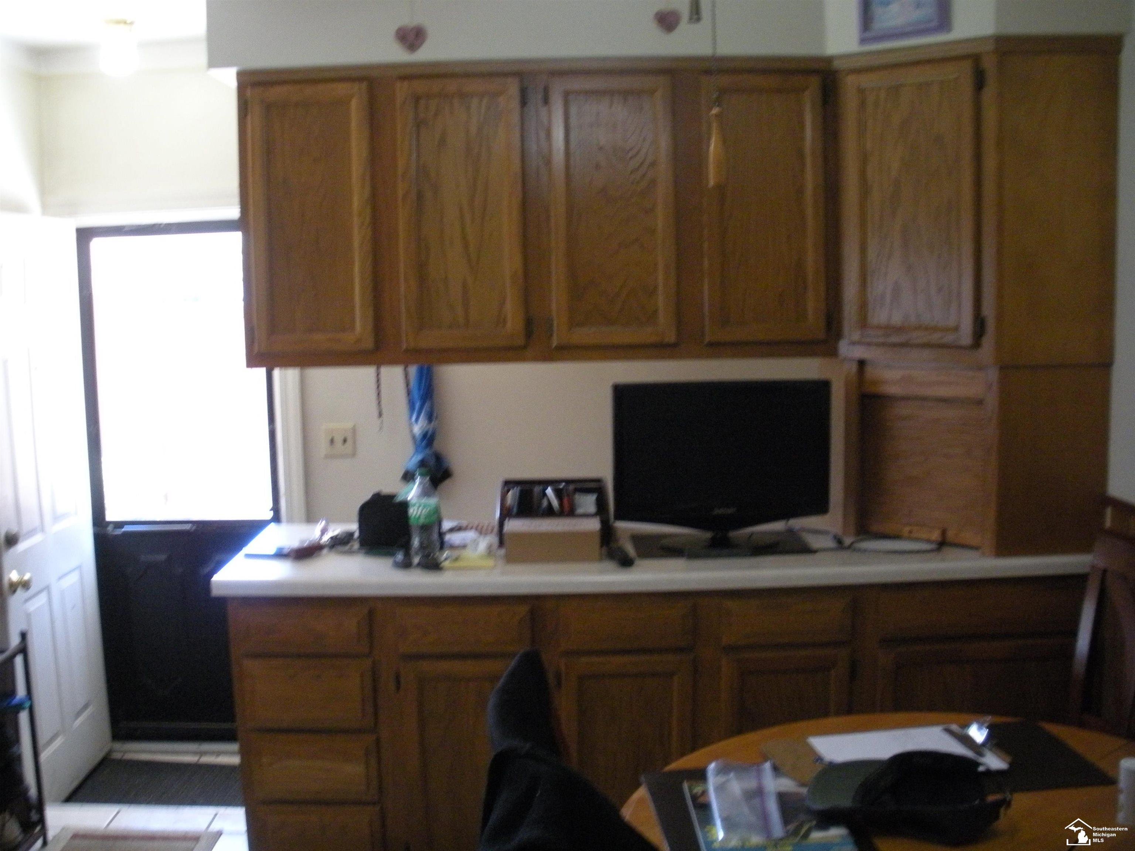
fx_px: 1180
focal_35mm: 36
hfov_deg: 51.4
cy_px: 426
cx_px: 568
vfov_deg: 39.7
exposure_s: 1/30.1
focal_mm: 6.3
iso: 400
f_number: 3.5
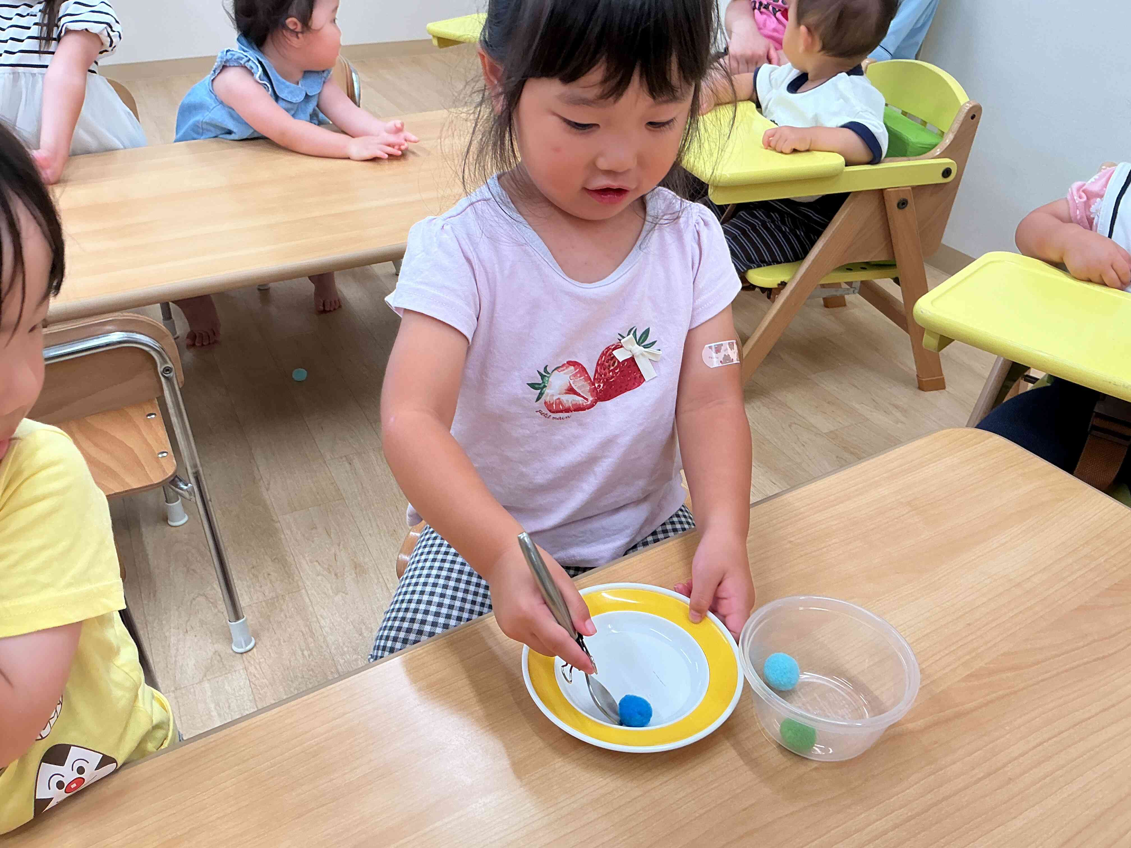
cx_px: 566
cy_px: 424
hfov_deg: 61.7
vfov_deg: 48.2
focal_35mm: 29
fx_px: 948
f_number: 1.8
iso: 40
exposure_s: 1/60
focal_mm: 3
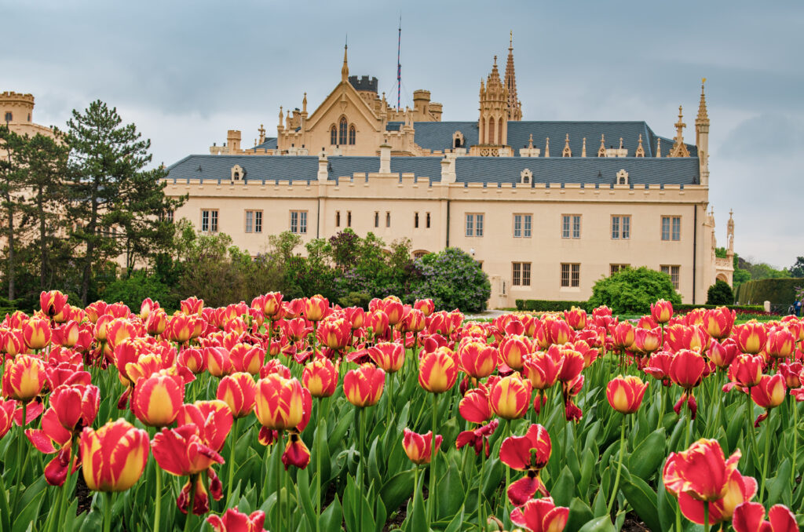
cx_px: 402
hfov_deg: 35.1
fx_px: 1270
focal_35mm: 57
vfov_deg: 23.7
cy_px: 266
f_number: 8
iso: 200
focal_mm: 38
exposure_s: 1/200
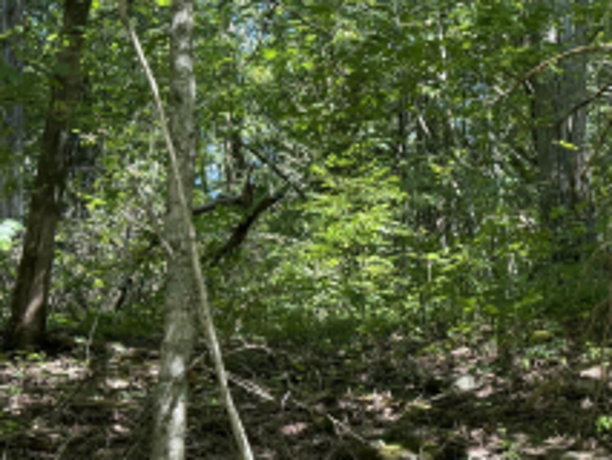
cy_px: 233
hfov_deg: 24.8
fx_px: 1327
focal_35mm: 75
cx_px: 602
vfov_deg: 19.7
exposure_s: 1/243
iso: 125
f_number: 1.78
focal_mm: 6.76
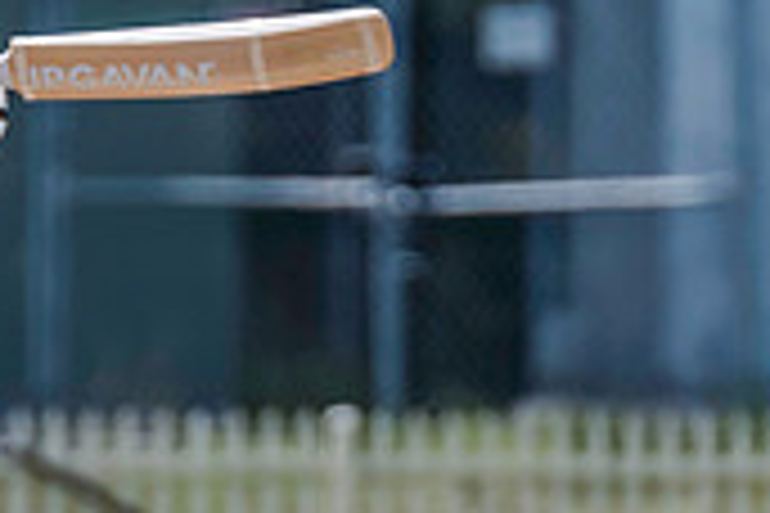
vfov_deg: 0.7
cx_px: -78
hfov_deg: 1.0
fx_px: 43630
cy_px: 489
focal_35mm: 2040
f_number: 7.1
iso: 800
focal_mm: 550
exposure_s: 1/2500
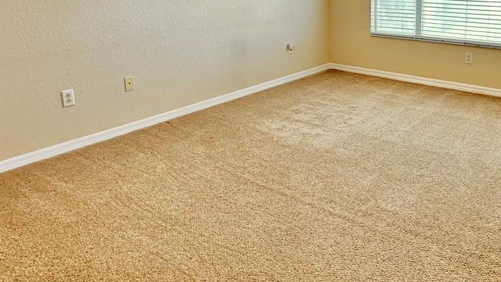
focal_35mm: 32
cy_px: 52
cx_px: 355
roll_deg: +0.5
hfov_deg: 58.8
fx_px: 425
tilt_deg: -10.5
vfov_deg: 35.4
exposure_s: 1/120
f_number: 2.2
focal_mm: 2.22
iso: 160
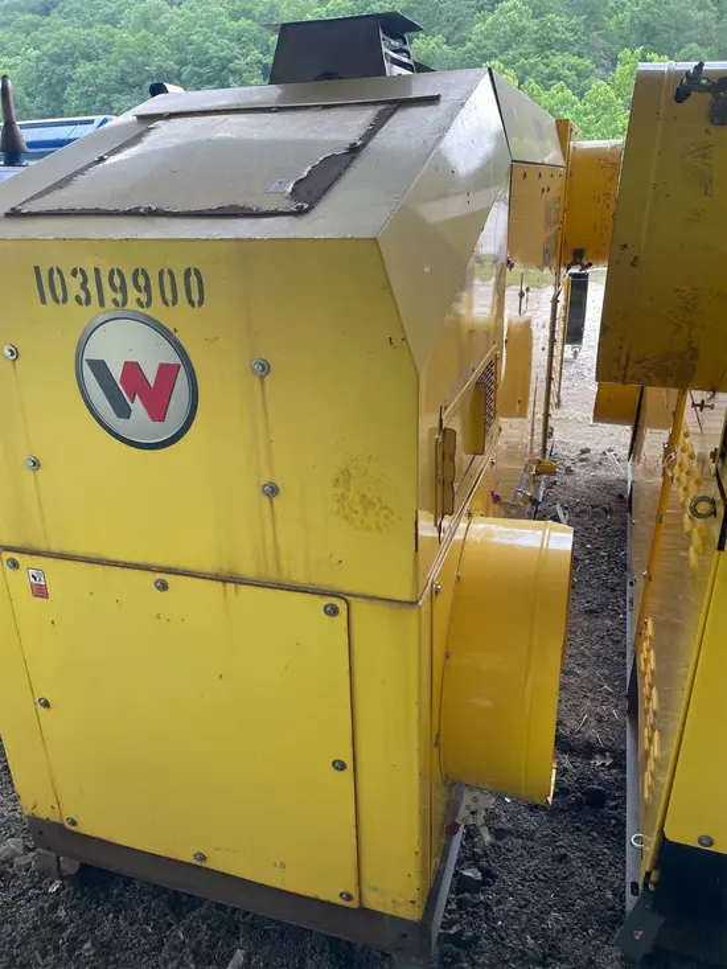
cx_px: 364
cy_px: 484
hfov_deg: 53.1
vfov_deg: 67.3
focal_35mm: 26
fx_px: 728
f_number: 1.6
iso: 40
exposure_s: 1/121
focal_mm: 4.2
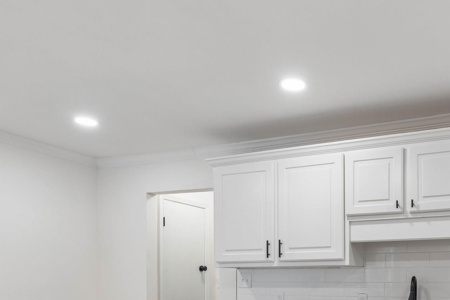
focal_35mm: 33
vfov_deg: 37.4
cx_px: 360
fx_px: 413
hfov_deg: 53.4
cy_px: 269
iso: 400
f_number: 13
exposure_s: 1/5
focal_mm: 16
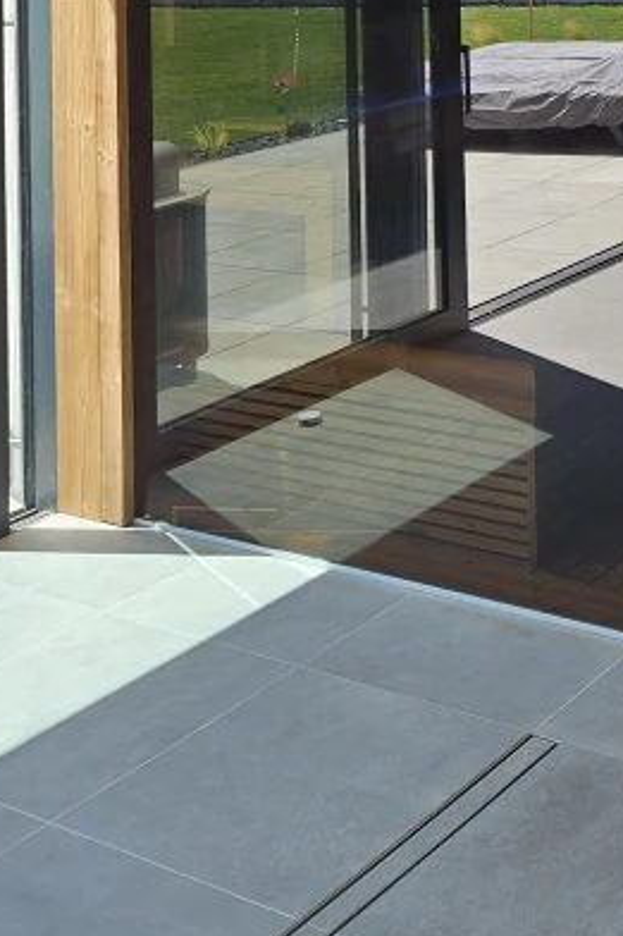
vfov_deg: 28.5
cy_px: -191
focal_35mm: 61
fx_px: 1585
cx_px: 745
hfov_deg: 20.8
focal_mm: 5.4
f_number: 1.8
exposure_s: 1/180
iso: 32
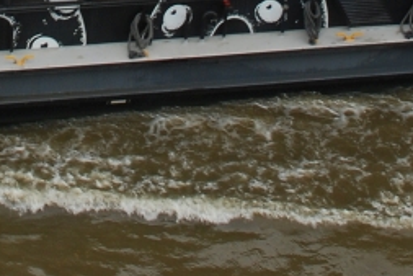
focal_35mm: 170
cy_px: -218
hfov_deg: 12.0
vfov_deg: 7.8
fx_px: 1951
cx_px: 57
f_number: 8
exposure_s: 1/60
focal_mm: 28
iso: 200
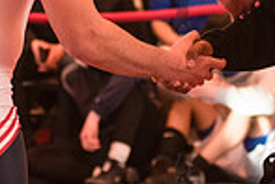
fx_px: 2559
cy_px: -1
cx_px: 181
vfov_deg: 4.1
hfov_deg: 6.1
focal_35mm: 335
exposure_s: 1/400
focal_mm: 80
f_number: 3.5
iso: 3200
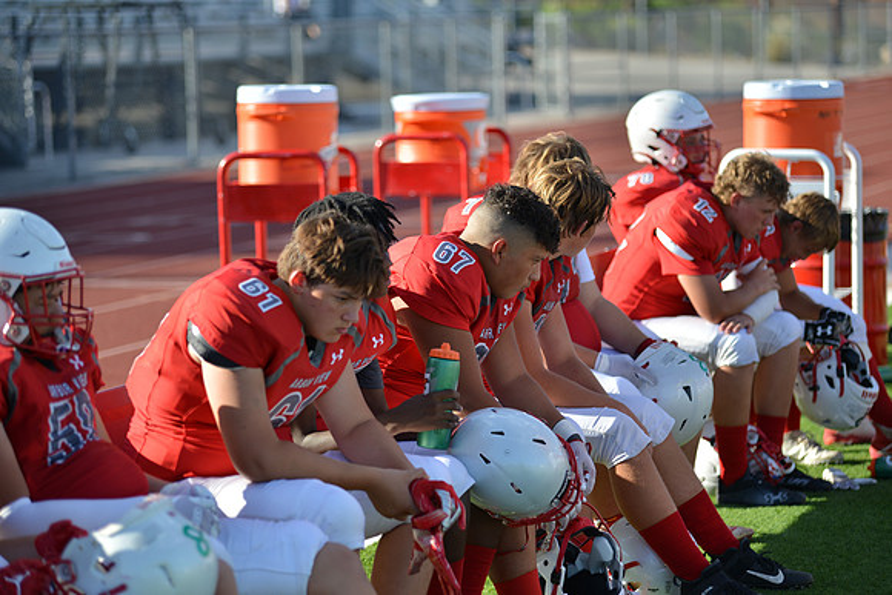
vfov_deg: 11.2
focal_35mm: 122
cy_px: 298
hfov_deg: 16.8
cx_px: 446
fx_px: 3023
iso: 125
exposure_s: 1/1600
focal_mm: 122
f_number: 2.8
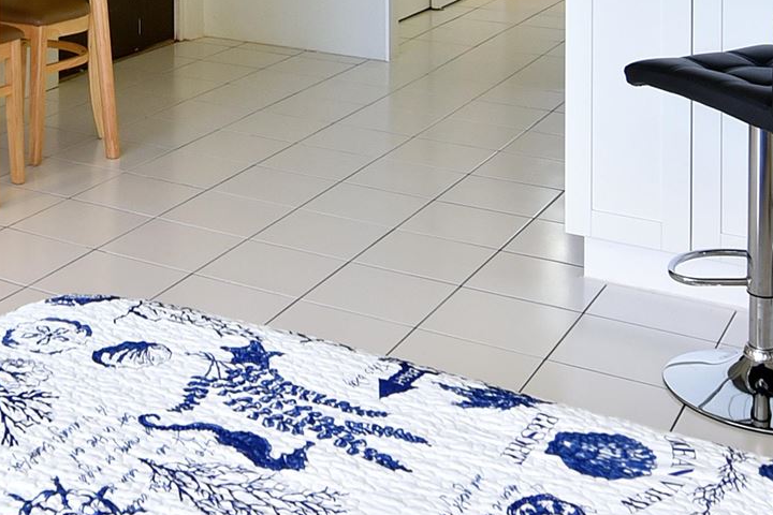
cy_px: -176
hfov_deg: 30.5
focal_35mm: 64
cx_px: 128
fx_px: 1374
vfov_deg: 19.4
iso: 2500
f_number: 16
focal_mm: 15
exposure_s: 1/60
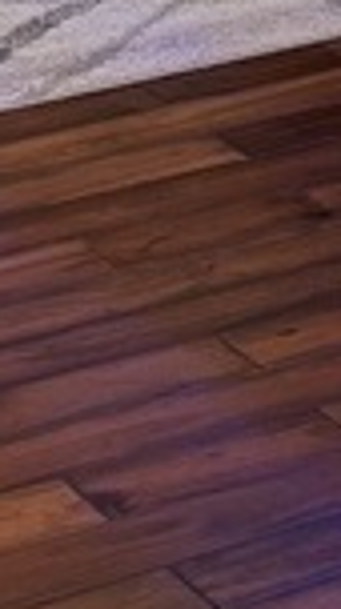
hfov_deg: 6.5
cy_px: -637
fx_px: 3003
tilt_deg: -8.0
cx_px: -56
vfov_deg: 10.6
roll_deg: -0.7
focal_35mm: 186
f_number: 1.78
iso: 160
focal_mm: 6.76
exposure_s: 1/130
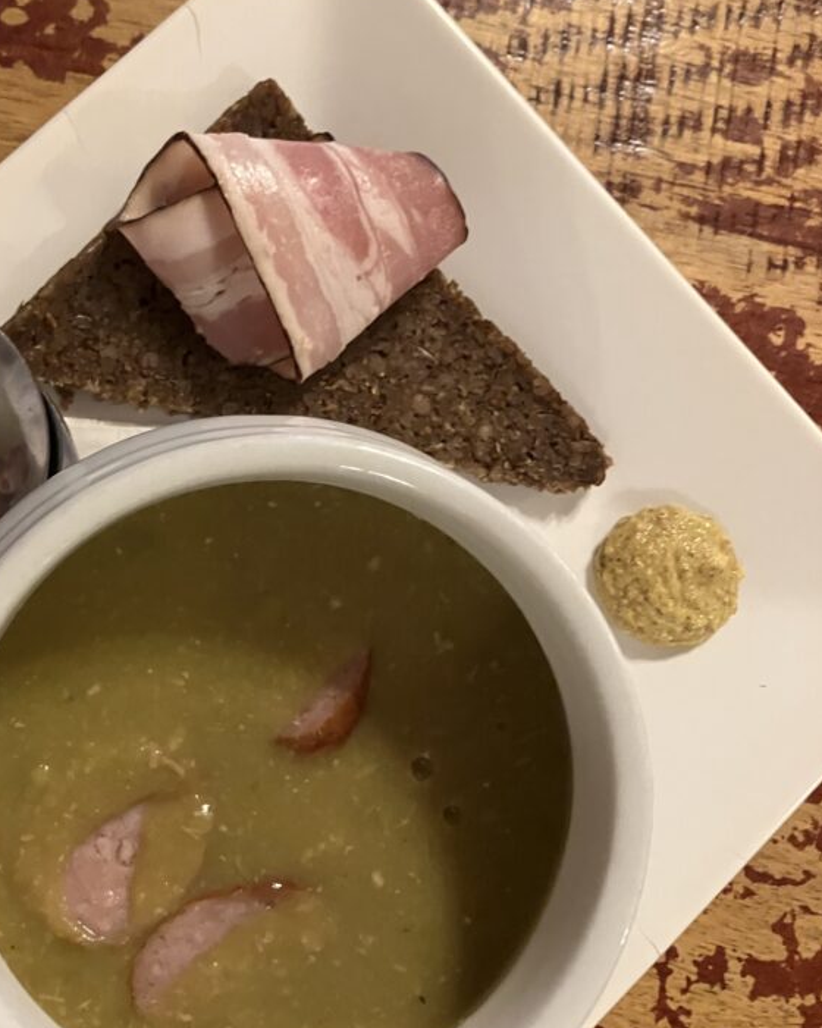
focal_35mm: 40
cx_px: 266
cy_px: 523
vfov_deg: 45.8
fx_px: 1216
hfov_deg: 36.9
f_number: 1.8
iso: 320
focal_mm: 3.99
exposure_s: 1/23
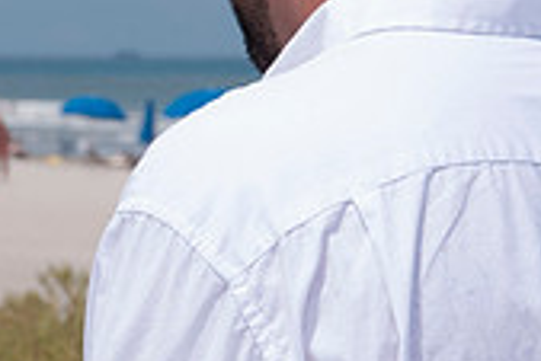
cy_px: 129
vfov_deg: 3.4
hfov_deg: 5.1
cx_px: 173
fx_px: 6106
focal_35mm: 406
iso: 100
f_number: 11
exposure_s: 1/250
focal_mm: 75
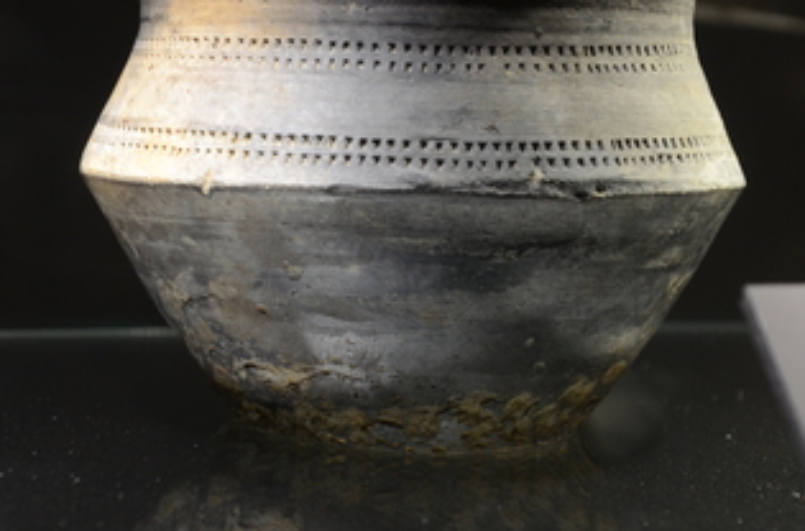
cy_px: 195
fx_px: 2898
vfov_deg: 10.5
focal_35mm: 130
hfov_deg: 15.8
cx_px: 417
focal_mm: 62
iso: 1000
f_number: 5
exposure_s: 1/40
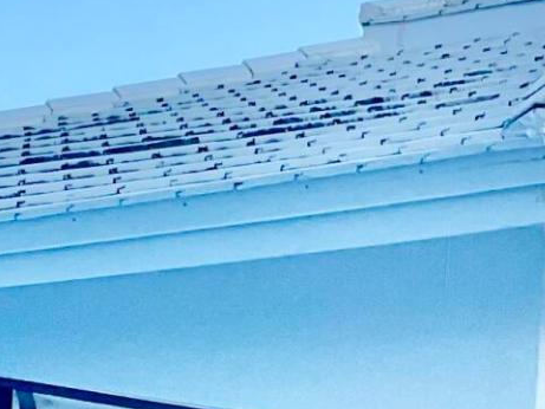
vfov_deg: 8.0
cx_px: 621
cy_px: 675
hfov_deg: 10.8
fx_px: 2850
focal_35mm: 181
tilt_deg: +1.2
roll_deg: -2.2
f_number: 1.8
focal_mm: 3
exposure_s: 1/997
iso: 16
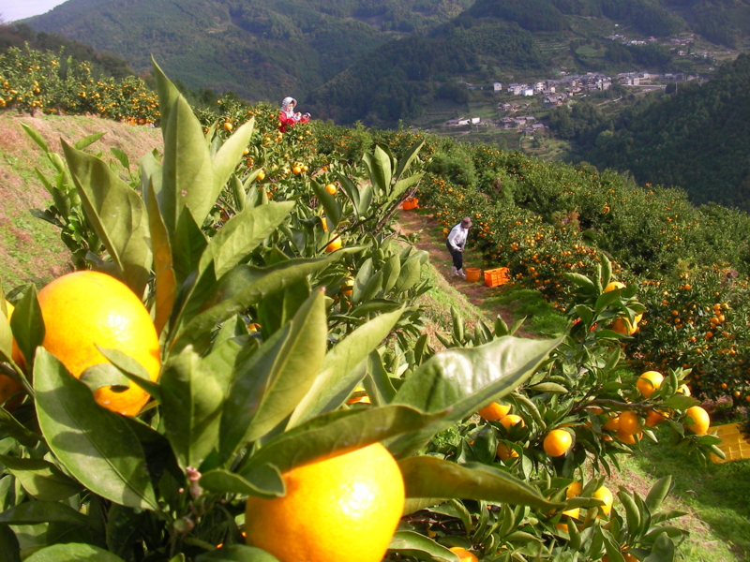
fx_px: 888
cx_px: 375
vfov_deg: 35.1
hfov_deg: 45.8
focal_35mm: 41
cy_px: 281
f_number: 4
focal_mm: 6.3
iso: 50
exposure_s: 1/273
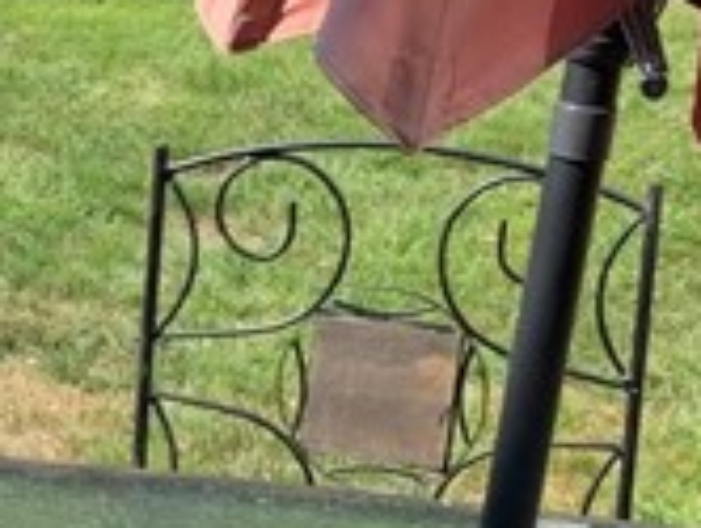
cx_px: -342
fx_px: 3245
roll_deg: +0.3
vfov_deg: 9.3
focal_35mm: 160
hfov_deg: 11.8
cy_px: 418
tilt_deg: -16.6
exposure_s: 1/864
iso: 25
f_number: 1.8
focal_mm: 4.25
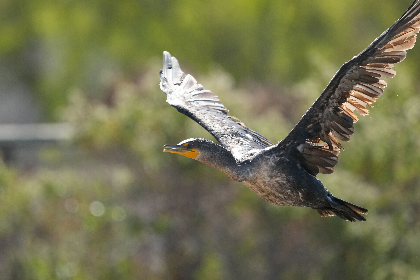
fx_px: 9799
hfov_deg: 2.5
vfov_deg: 1.6
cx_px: 210
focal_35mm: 840
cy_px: 140
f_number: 6.3
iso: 2500
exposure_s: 1/3200
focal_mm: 560
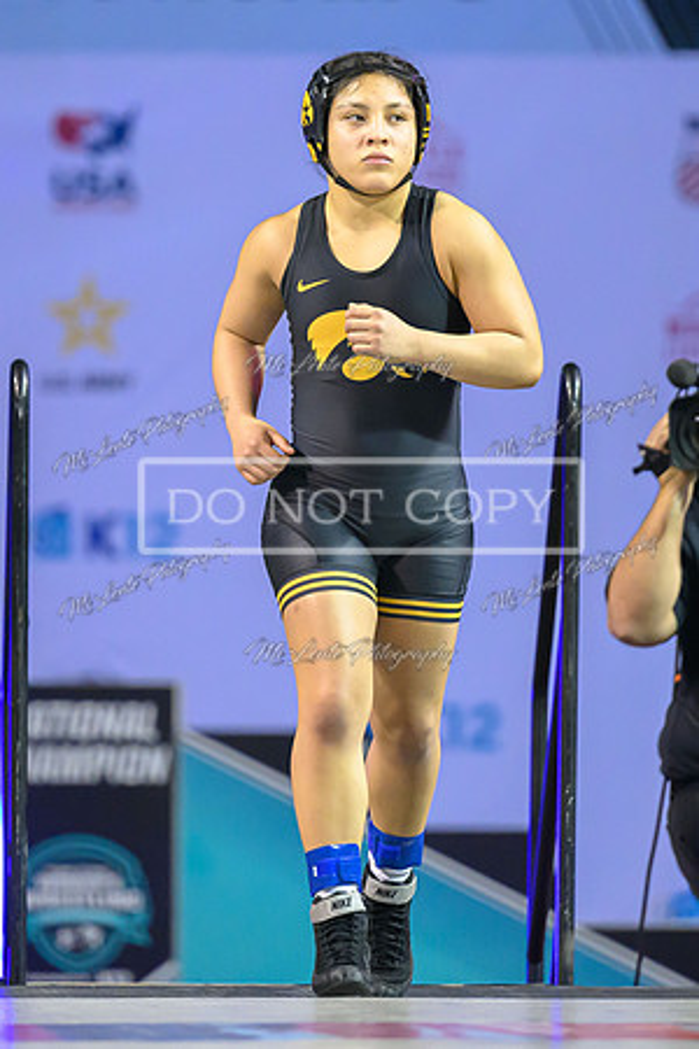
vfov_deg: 6.0
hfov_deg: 4.0
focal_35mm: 341
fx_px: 9932
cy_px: 412
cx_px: 300
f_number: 2.8
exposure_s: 1/800
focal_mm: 185
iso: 5000
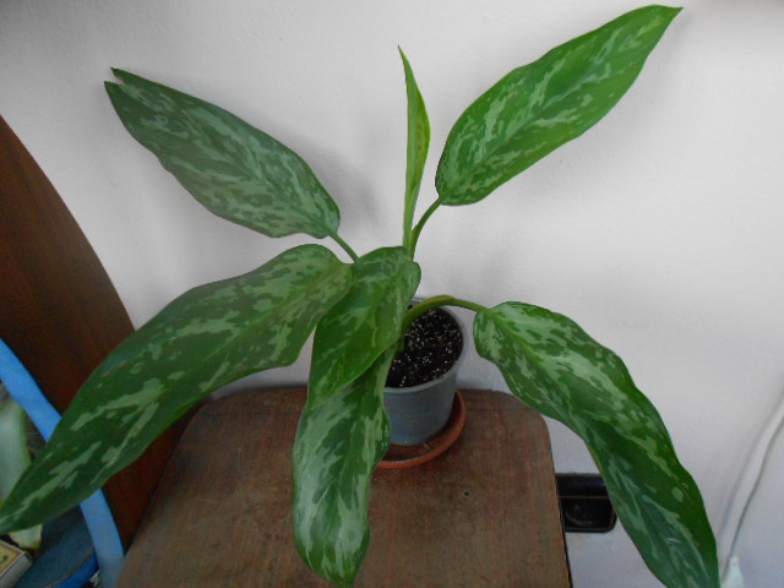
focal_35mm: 29
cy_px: 294
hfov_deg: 61.7
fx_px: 657
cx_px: 392
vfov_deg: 48.2
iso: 400
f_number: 3.4
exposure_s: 1/30
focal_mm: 5.3
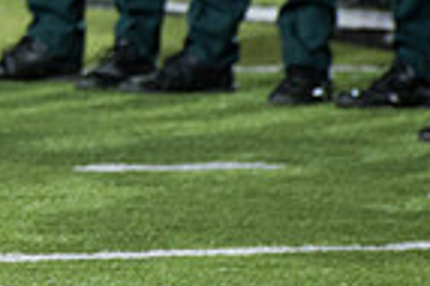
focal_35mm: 1068
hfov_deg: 1.9
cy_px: -83
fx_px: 12742
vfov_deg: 1.3
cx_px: -499
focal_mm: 180
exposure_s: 1/160
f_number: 5
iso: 1600
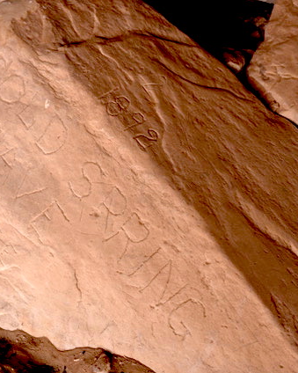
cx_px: 144
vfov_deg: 27.9
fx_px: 750
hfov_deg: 22.5
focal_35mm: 68
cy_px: 187
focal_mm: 48
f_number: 5
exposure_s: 1/100
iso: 100
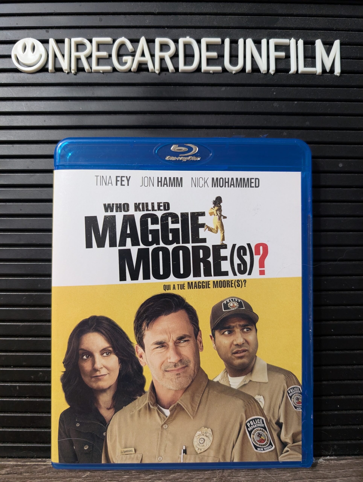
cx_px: 182
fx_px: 335
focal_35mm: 24
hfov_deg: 56.9
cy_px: 241
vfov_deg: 71.5
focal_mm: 6.9
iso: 839
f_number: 1.68
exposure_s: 1/120
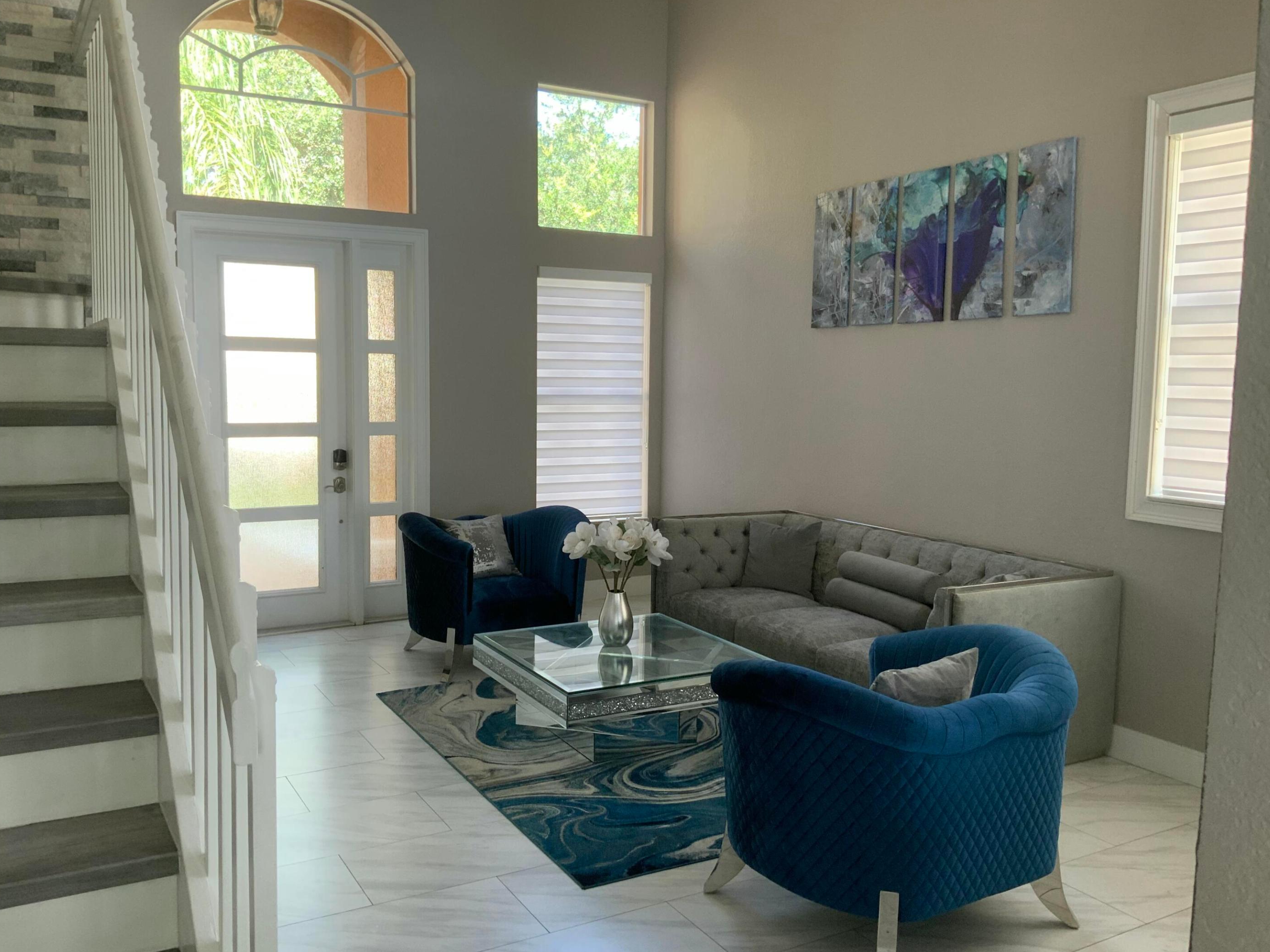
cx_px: 622
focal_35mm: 30
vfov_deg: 46.8
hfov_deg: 60.0
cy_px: 474
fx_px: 1101
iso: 50
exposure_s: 1/122
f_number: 1.8
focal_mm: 3
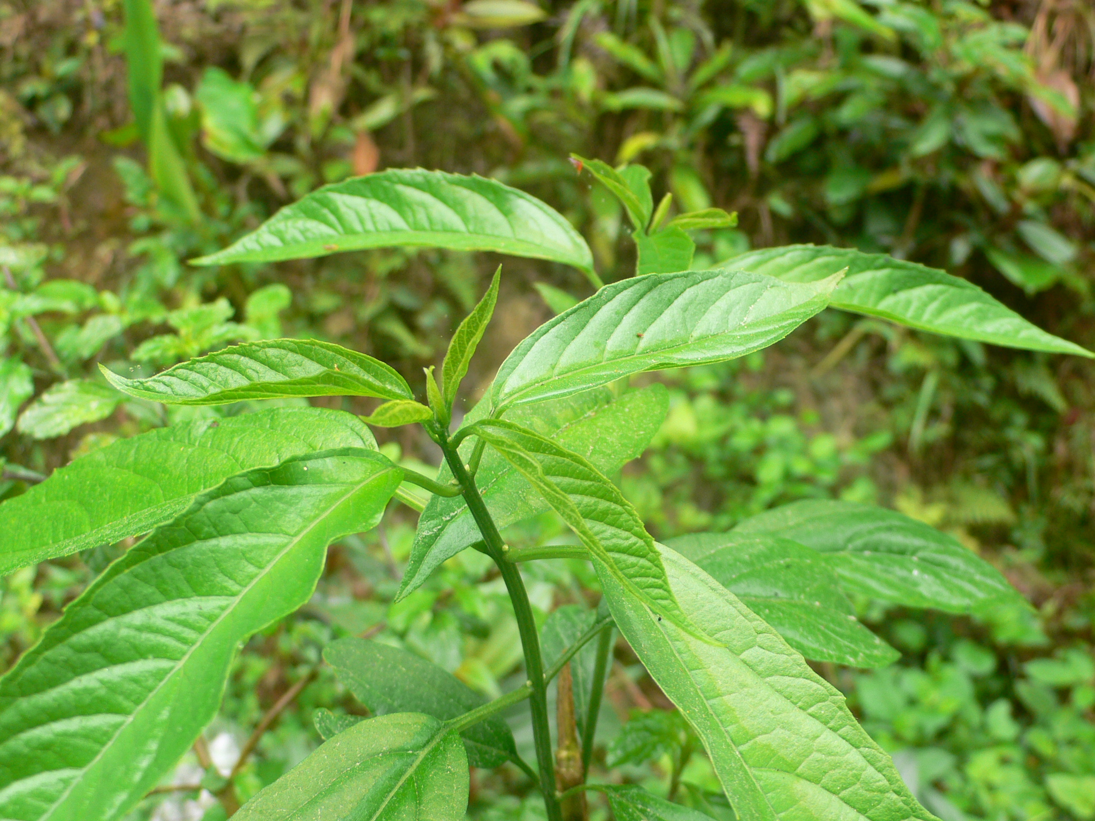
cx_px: 548
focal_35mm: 36
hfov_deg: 51.4
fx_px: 1139
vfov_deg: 39.7
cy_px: 410
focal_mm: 6.3
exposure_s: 1/40
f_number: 2.8
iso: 80
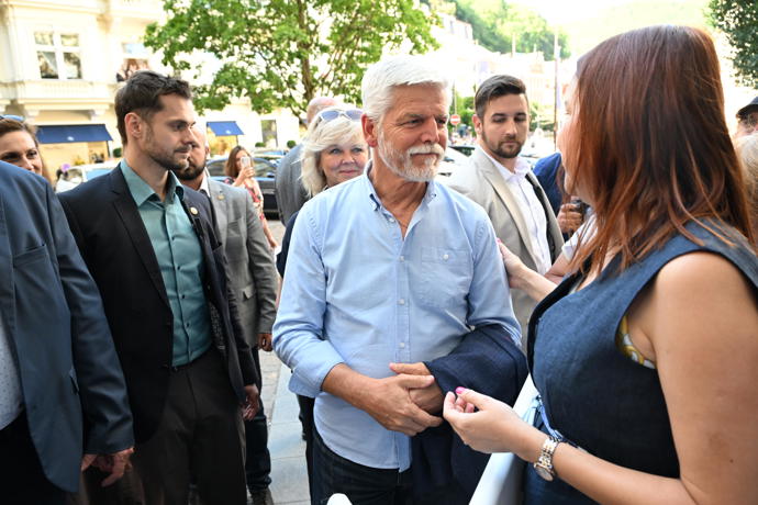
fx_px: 579
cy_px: 252
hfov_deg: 66.4
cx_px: 379
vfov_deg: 47.2
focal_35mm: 28
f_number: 5
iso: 2000
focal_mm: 27.5
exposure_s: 1/320
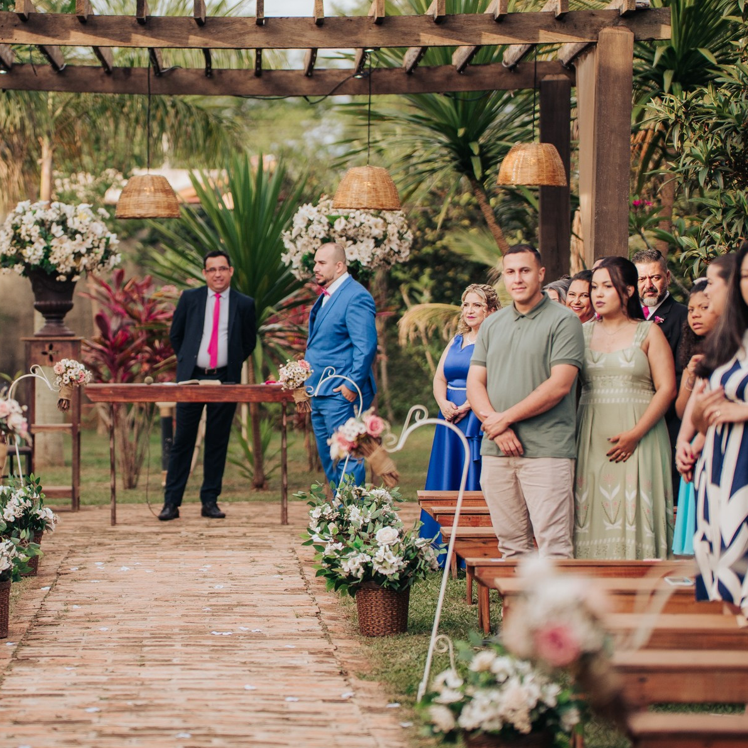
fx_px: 3129
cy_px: 370
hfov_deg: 13.6
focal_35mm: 128
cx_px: 205
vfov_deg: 13.6
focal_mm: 85
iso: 320
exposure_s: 1/2000
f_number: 1.4
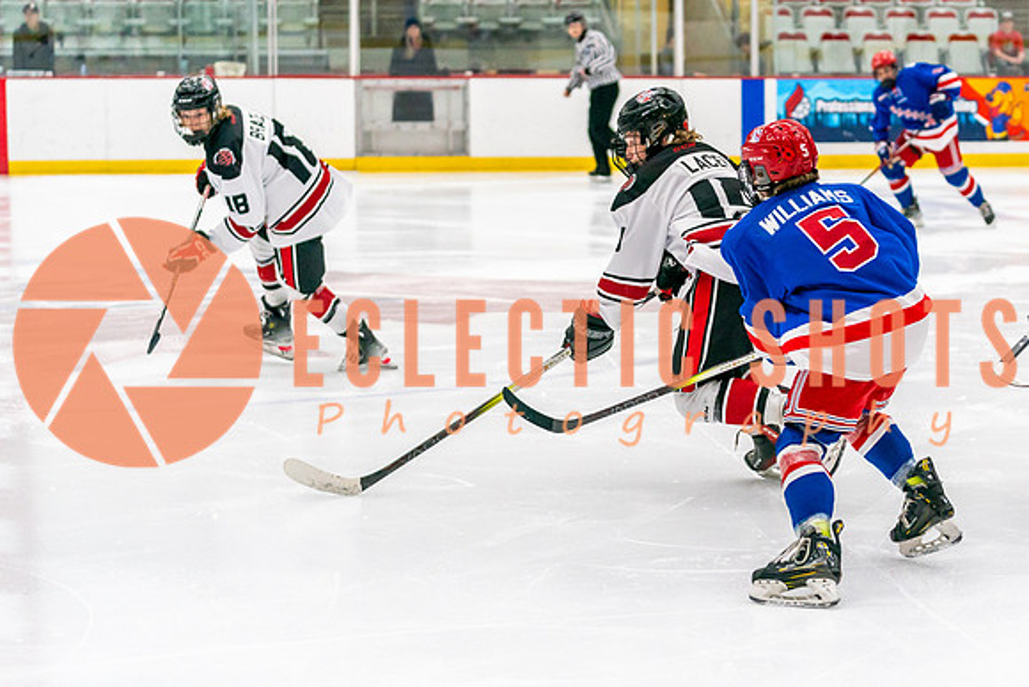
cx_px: 671
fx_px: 2623
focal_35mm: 92
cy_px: 269
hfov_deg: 22.1
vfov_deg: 14.9
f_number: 2.8
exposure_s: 1/1250
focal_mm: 70
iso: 3200
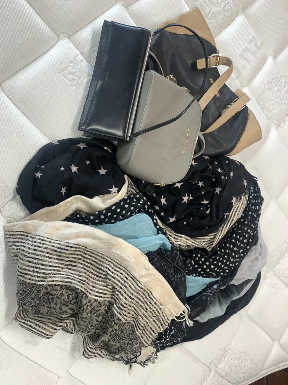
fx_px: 288
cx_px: 144
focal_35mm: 26
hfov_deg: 53.1
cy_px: 192
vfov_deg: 67.3
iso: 64
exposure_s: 1/100
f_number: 1.8
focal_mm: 4.25
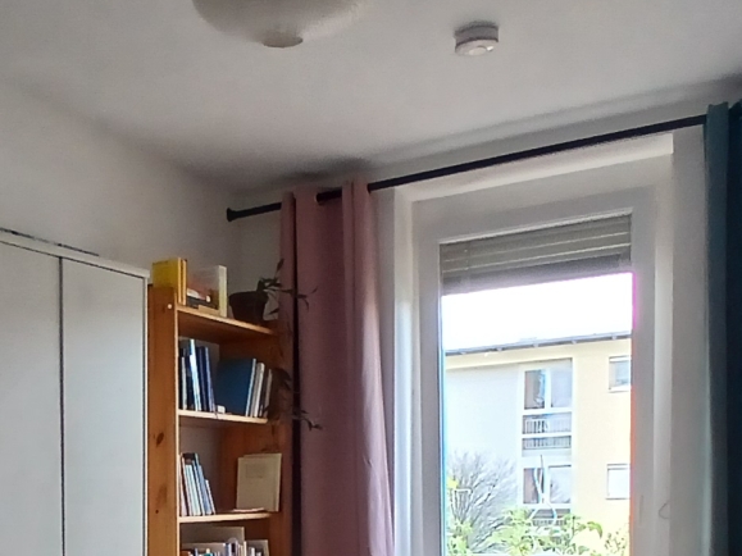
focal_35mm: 47
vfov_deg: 28.4
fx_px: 1007
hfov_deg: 38.1
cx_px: 95
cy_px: 592
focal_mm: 1.4
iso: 100
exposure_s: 1/50
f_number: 2.2
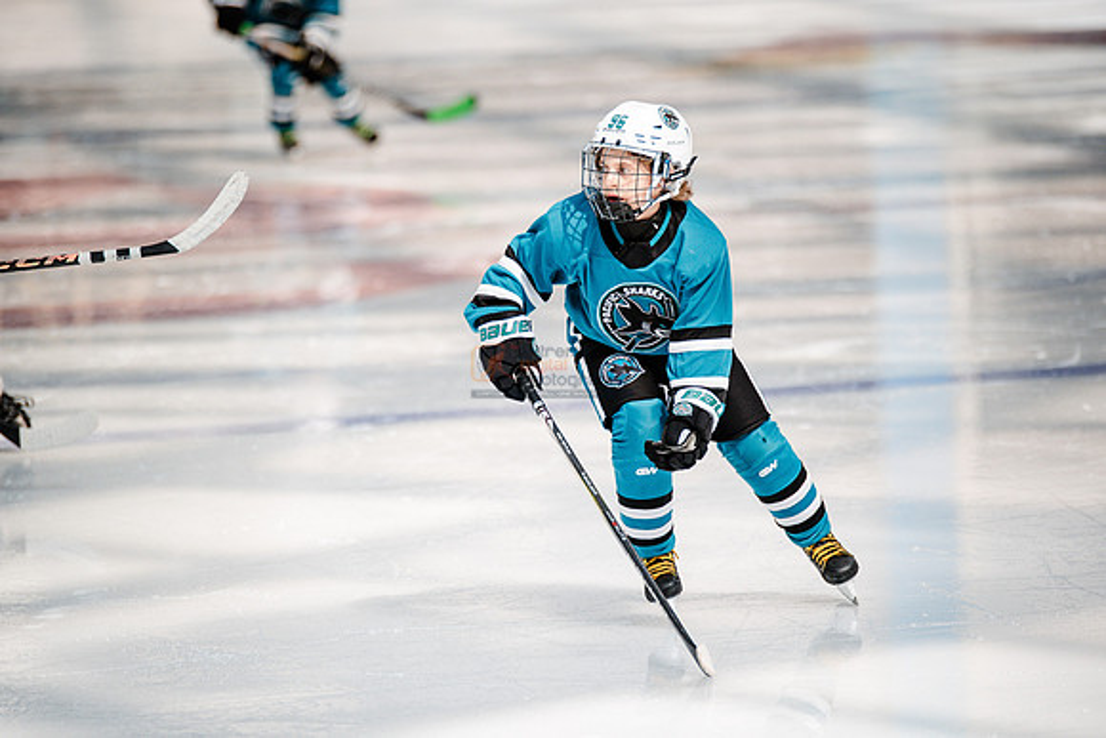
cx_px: 553
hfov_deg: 7.5
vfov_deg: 5.0
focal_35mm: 274
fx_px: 8419
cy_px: 369
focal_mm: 274
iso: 1250
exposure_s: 1/3200
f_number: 3.2
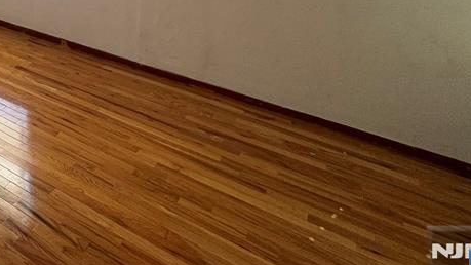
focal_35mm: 34
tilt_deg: -2.0
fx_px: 425
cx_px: 5
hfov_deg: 48.3
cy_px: -119
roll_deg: -1.2
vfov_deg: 26.5
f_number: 2.2
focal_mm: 2.22
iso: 64
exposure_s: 1/99
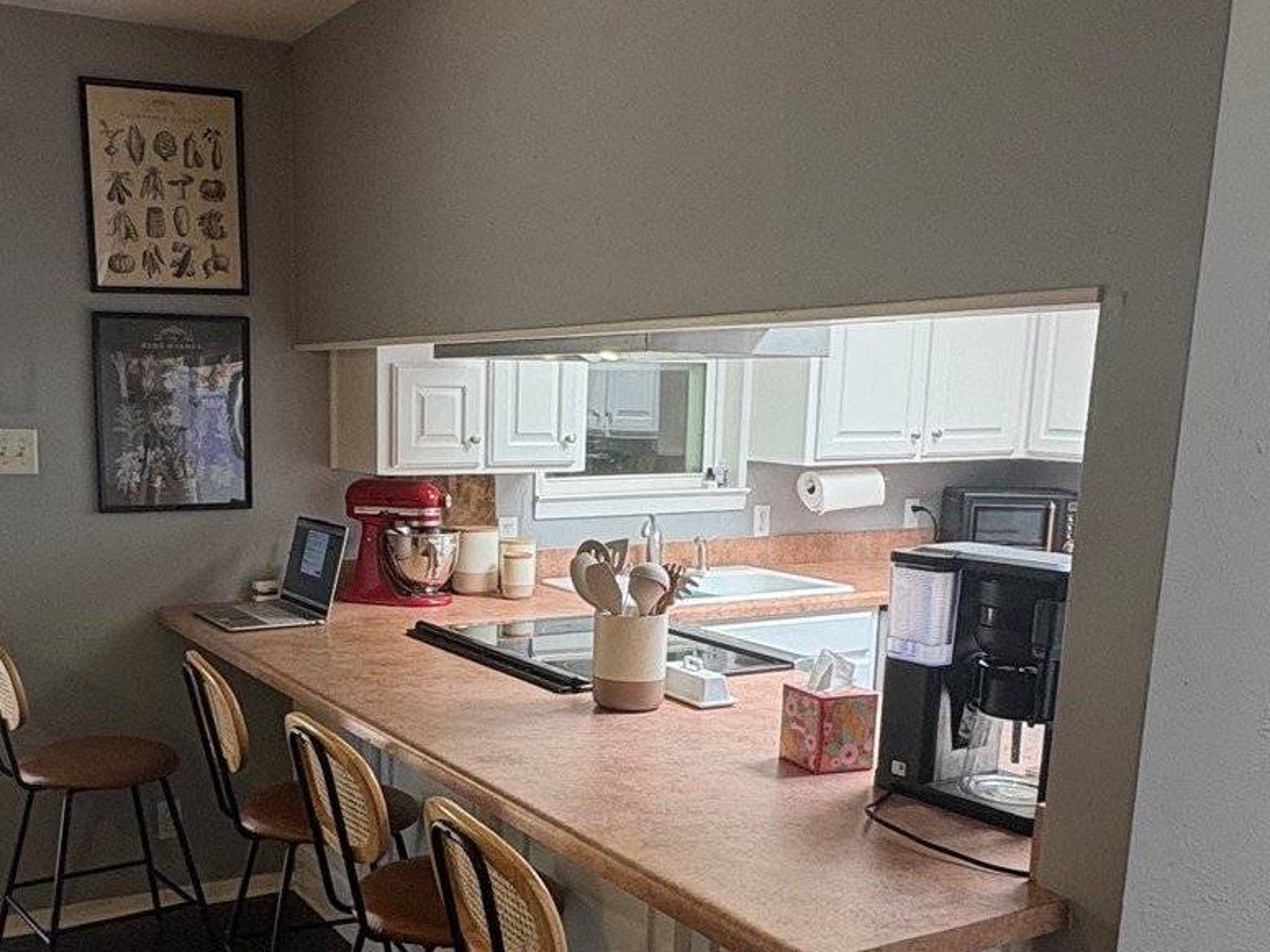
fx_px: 1357
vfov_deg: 38.1
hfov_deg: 49.6
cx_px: 470
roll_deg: -0.3
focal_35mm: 37
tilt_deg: -10.4
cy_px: 660
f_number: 2.2
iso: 200
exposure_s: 1/120
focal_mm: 2.22
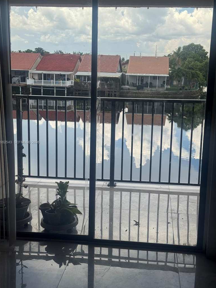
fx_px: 416
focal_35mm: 50
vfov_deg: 38.2
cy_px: 142
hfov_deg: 29.1
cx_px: 106
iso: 64
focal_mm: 6.76
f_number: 1.78
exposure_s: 1/1770
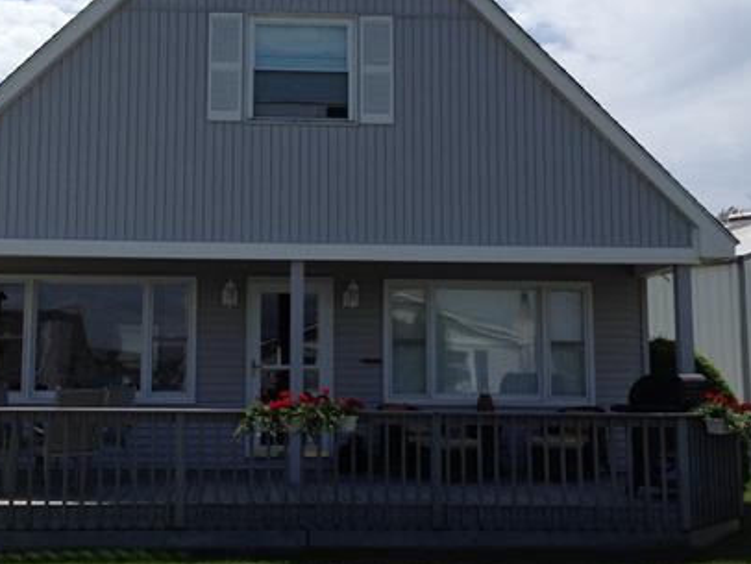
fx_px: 1129
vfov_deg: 28.0
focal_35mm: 52
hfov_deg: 36.7
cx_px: 300
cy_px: 250
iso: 50
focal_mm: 4.12
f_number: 2.4
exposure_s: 1/2358
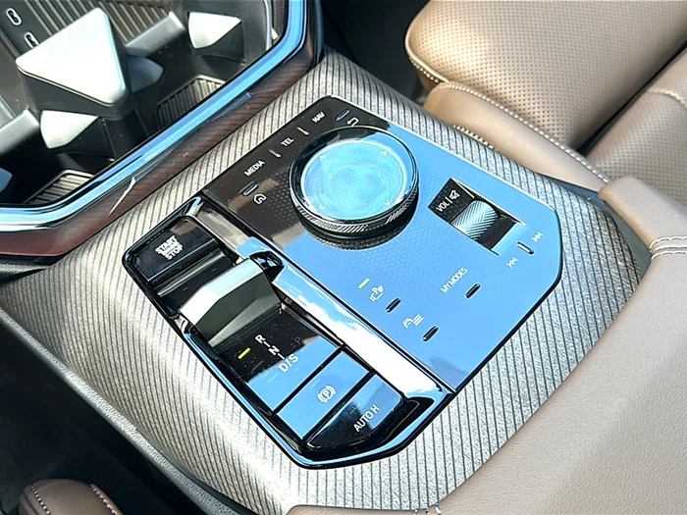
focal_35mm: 30
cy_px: 258
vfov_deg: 46.8
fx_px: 595
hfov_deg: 60.0
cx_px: 344
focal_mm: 6.86
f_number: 1.78
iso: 64
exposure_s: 1/122
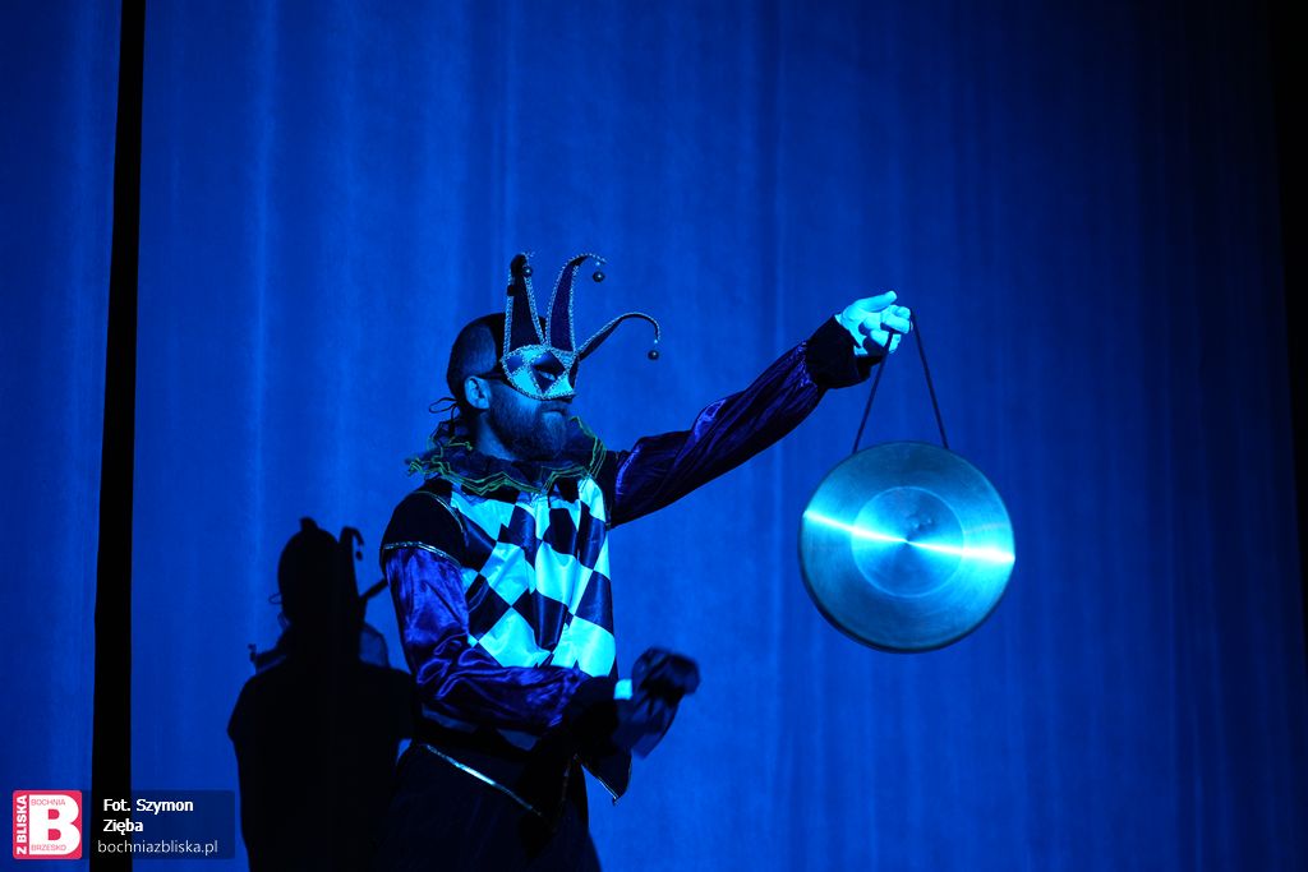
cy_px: 436
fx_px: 2544
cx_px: 654
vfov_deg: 19.5
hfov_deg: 28.8
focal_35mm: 70
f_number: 2.8
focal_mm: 70
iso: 2000
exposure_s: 1/80
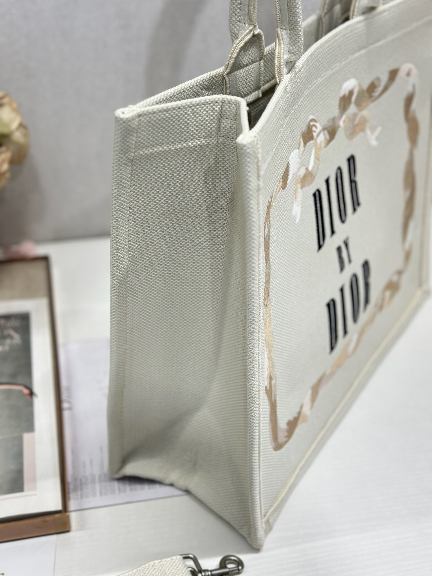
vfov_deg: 39.7
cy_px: 288
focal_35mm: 48
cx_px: 216
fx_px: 799
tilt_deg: -35.2
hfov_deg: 30.3
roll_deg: -1.7
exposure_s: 1/419
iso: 80
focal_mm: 6.86
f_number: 1.78
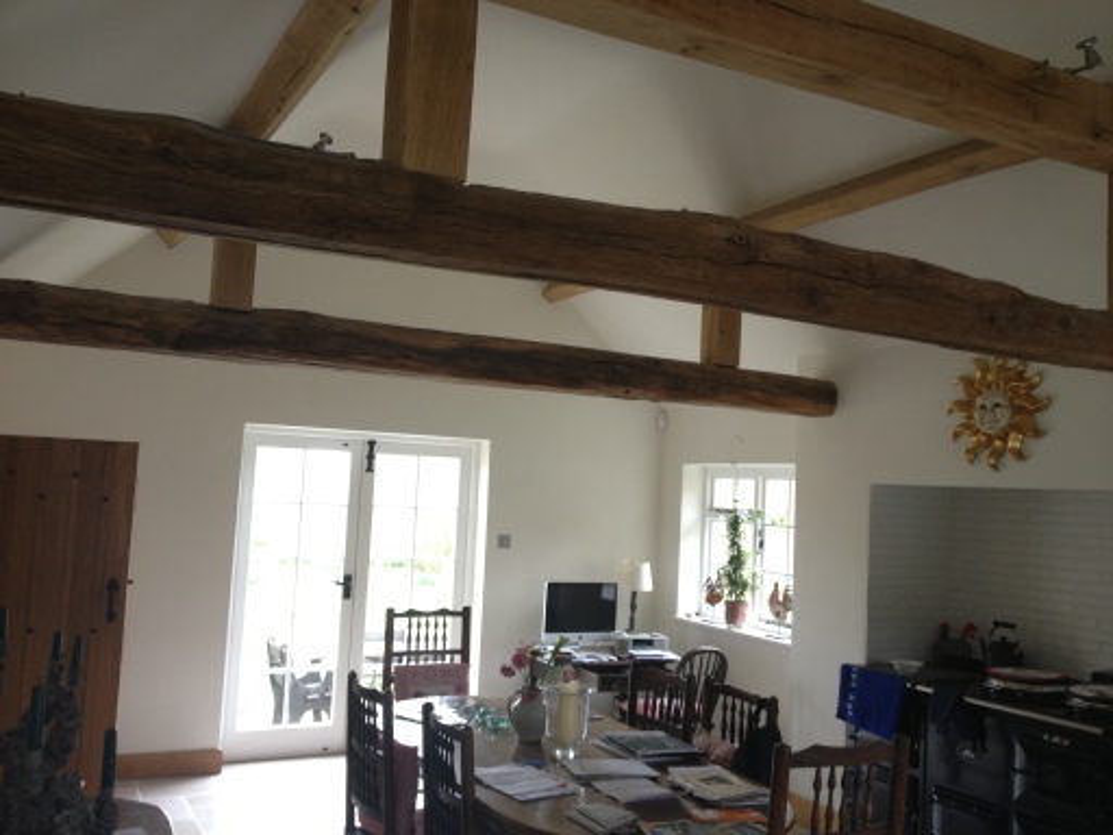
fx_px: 1125
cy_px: 418
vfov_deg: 40.7
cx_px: 556
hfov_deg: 52.6
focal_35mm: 35
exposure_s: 1/25
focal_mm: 4.28
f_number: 2.4
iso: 100
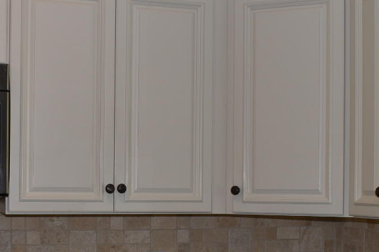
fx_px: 758
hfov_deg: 28.0
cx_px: 153
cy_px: 206
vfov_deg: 18.7
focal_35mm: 72
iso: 200
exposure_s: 1/30
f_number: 5.6
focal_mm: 18
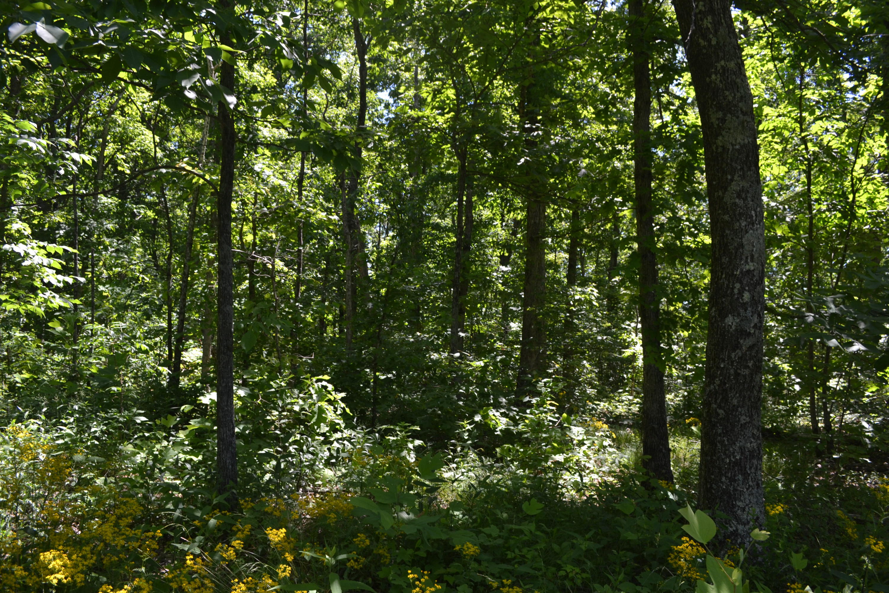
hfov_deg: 67.4
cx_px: 444
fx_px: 667
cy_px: 296
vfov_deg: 47.9
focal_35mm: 27
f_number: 5.6
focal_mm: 18
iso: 160
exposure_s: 1/125
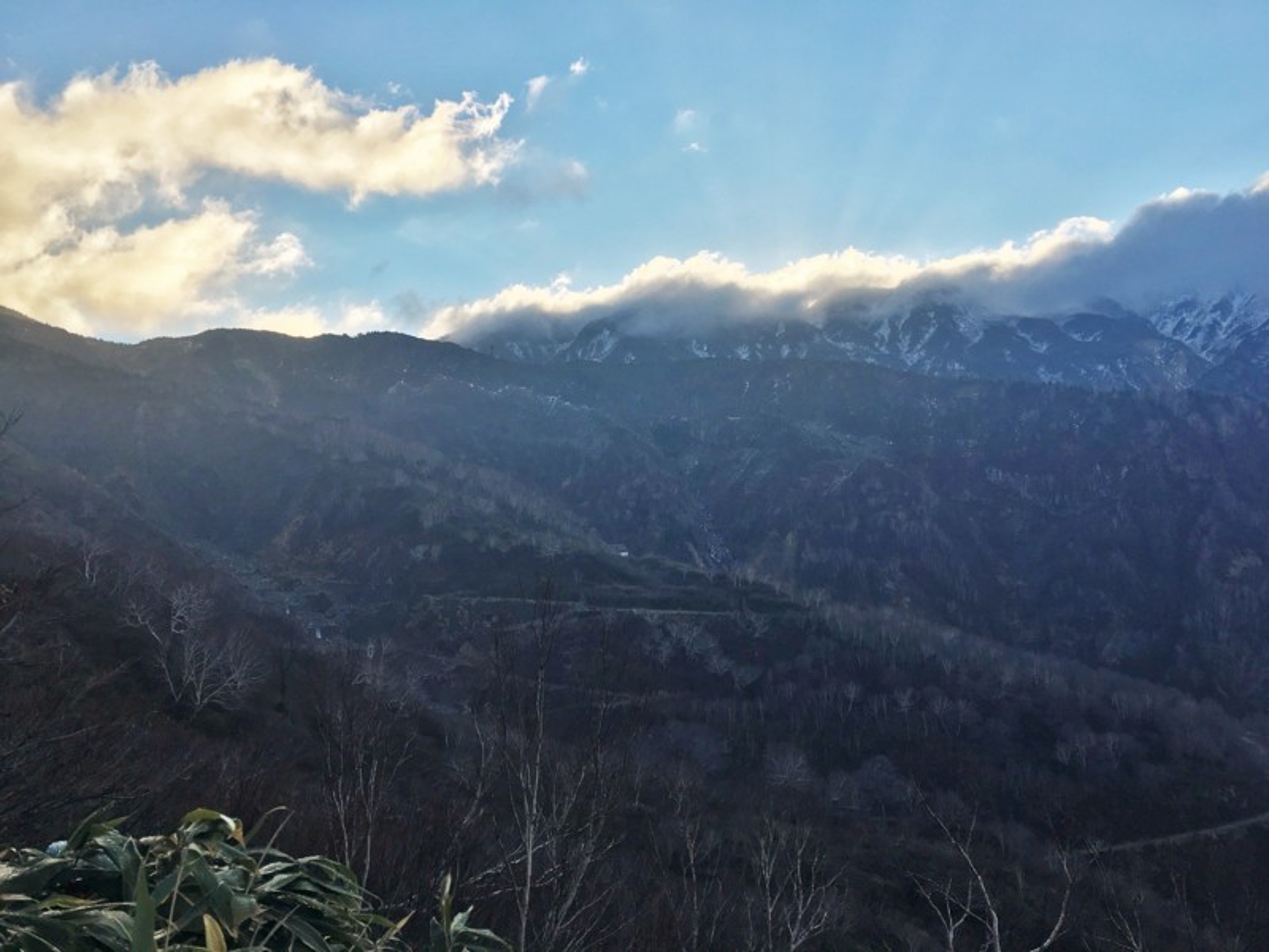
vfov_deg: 48.2
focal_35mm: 29
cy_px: 476
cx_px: 634
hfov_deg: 61.7
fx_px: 1063
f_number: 2.2
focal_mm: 4.15
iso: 25
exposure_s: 1/905
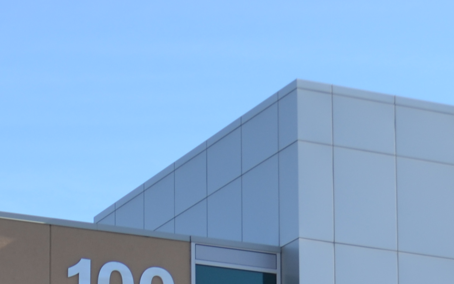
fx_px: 2128
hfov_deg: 12.1
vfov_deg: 7.3
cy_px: 560
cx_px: 75
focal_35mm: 172
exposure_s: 1/200
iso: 100
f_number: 7.1
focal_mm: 30
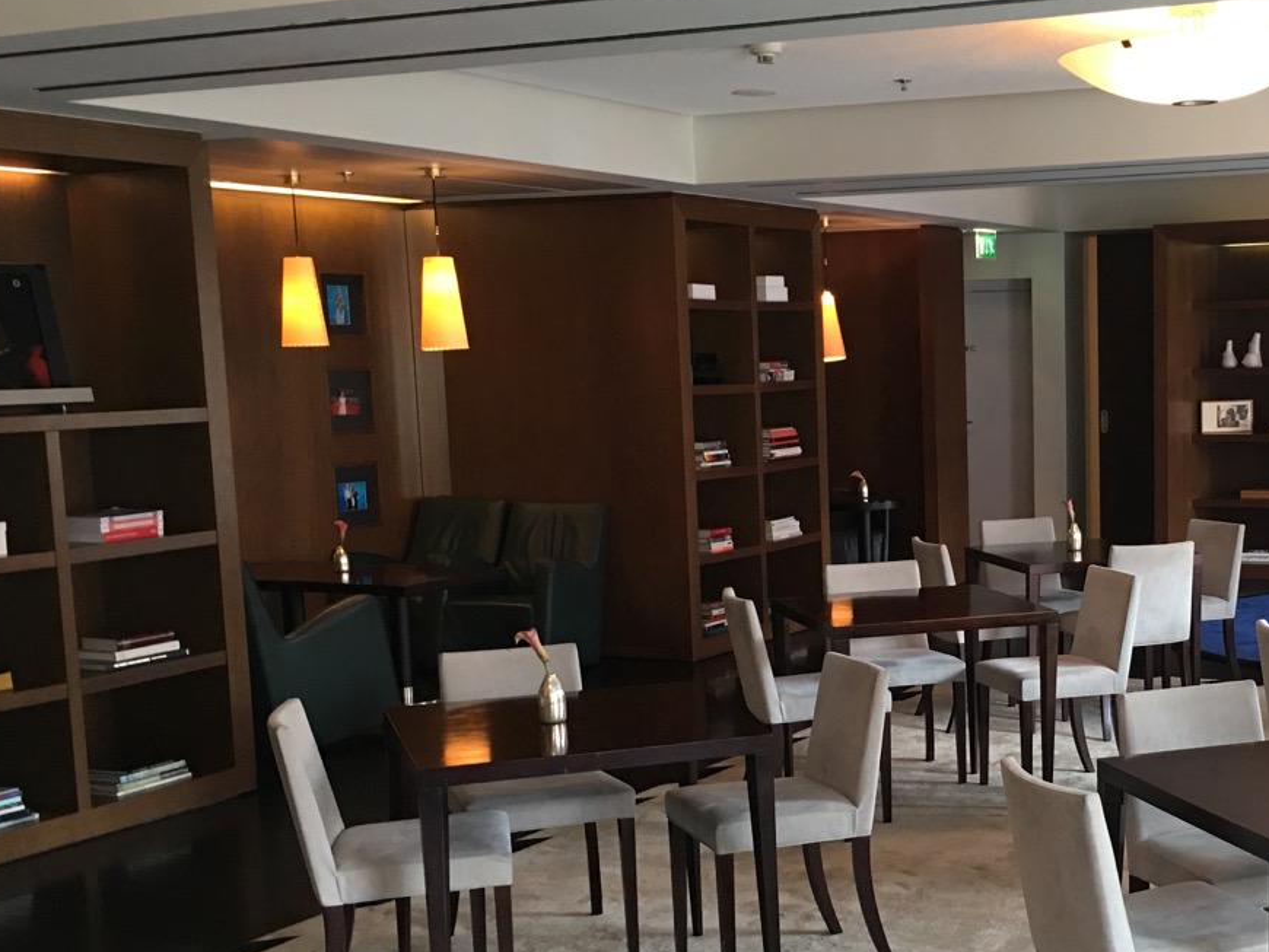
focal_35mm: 50
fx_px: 1833
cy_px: 635
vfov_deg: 28.9
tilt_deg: -7.8
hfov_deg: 36.8
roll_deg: +0.6
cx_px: 1028
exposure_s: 1/17
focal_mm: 4.15
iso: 80
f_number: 2.2
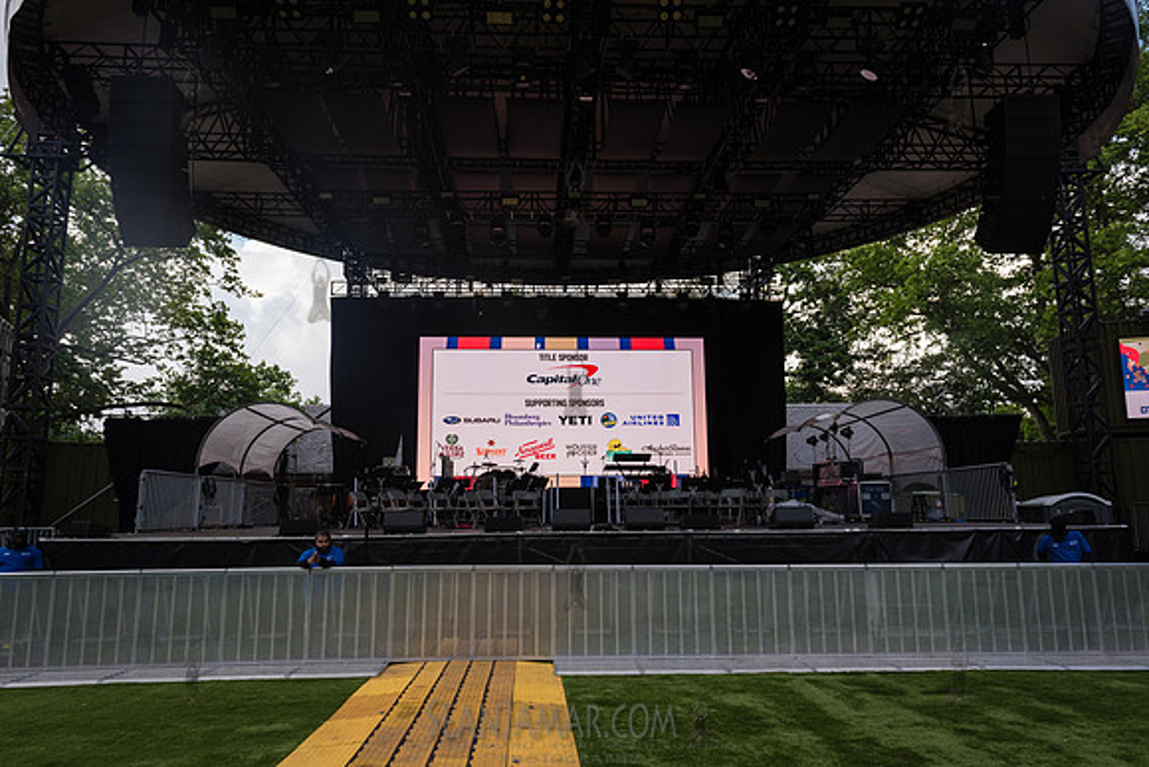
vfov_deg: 53.2
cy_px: 384
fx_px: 766
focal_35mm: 24
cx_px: 574
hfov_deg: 73.7
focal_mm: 24
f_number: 5.6
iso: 400
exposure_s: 1/400
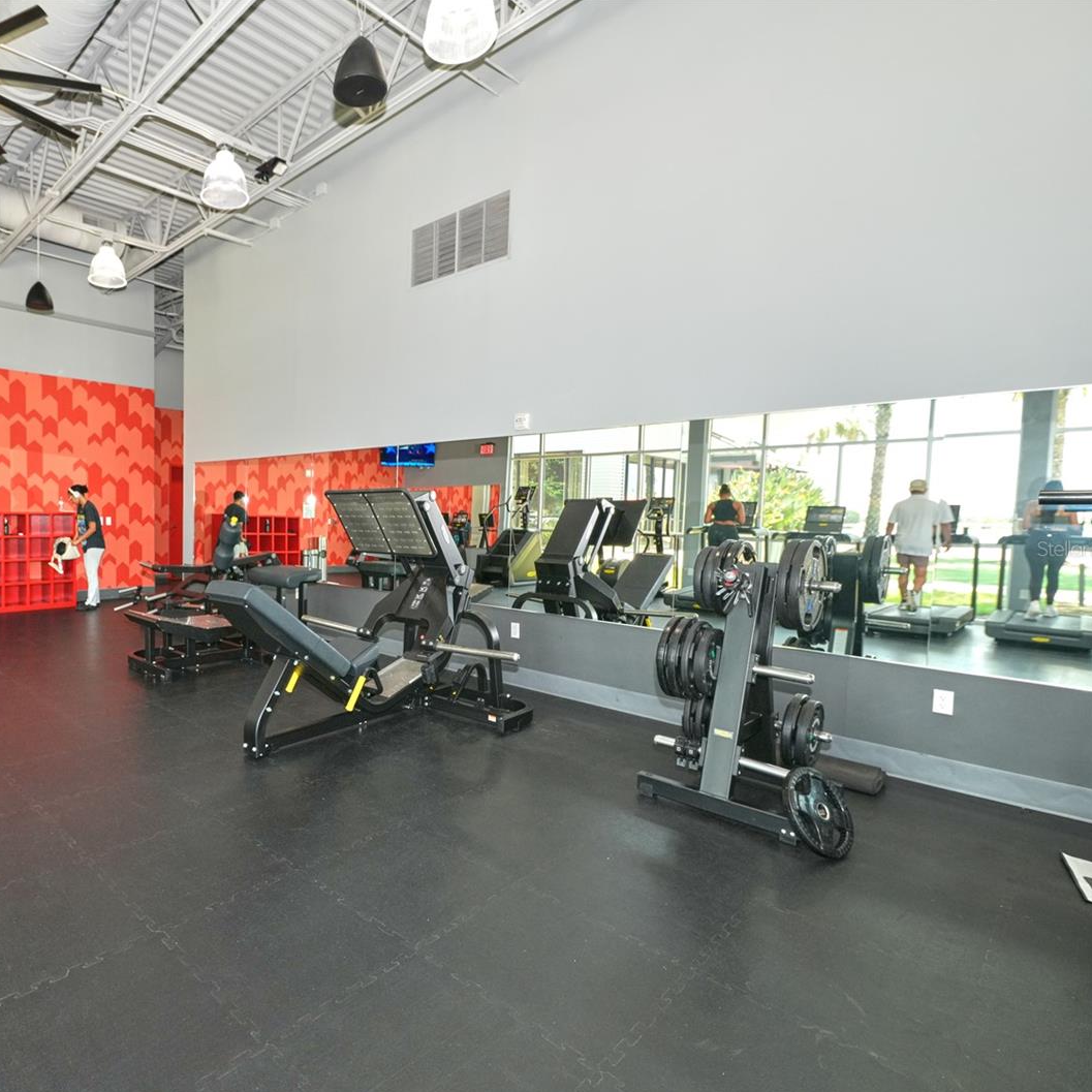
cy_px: 549
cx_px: 303
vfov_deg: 80.7
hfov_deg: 76.1
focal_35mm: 18
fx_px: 642
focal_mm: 14
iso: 640
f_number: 4
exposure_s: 1/200
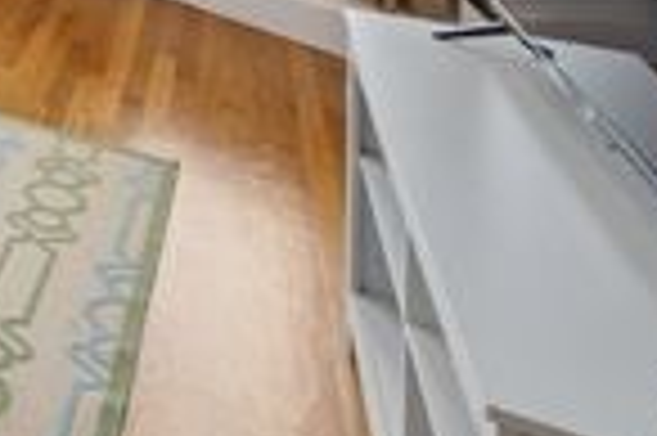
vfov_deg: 21.3
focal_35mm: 48
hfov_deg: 26.2
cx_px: -387
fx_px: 875
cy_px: -294
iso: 100
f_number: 8
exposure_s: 1/2
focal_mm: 14
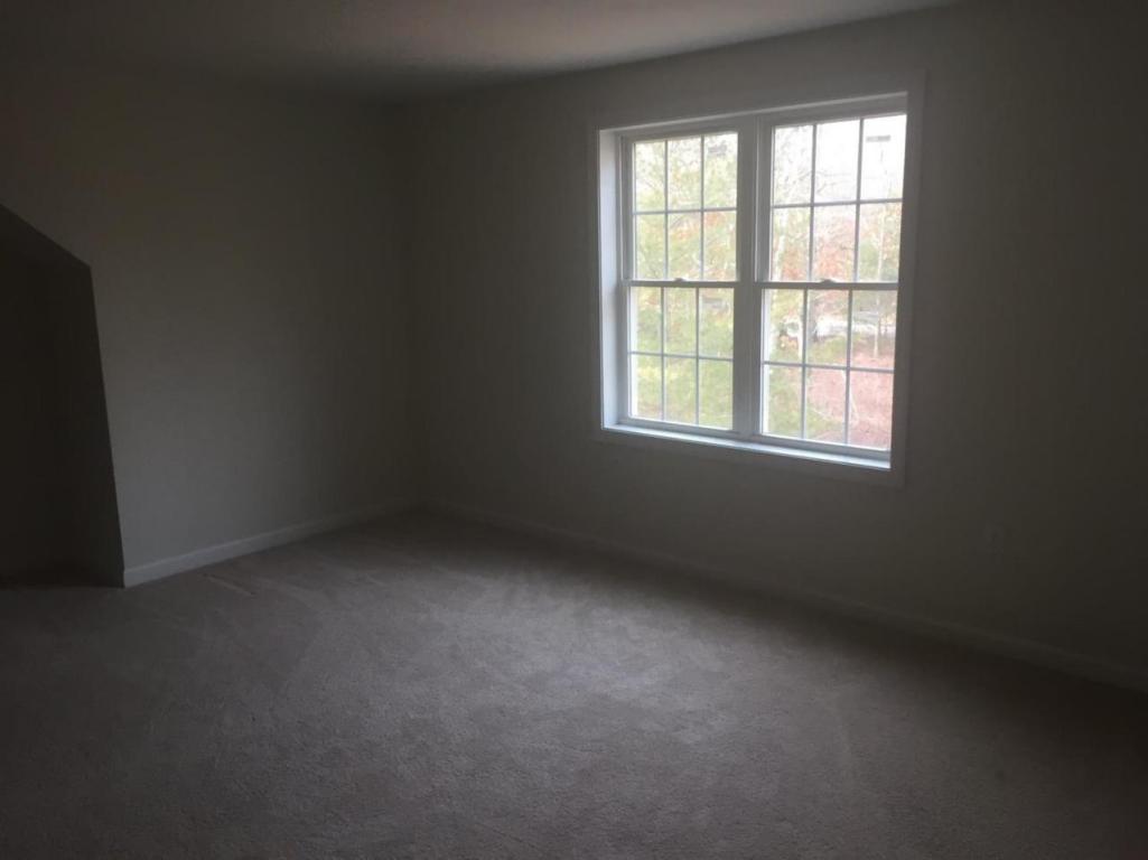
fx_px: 961
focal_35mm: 29
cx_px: 574
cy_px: 430
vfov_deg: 48.2
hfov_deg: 61.7
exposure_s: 1/30
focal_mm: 4.15
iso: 32
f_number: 2.2
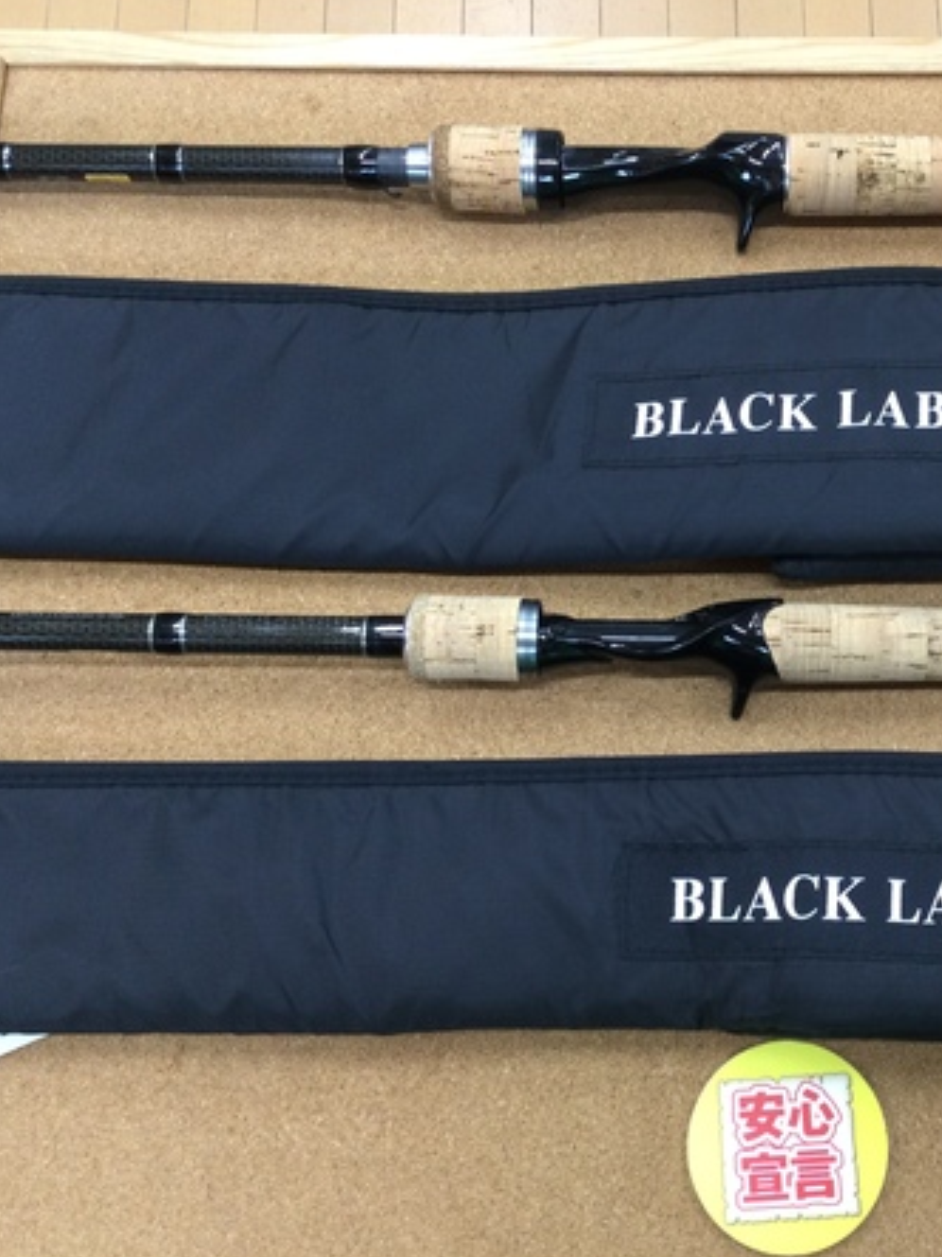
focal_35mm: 42
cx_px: 746
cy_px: 633
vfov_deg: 44.8
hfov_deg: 33.4
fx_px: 1525
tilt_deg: -73.8
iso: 64
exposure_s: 1/30
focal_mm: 3.3
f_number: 2.4
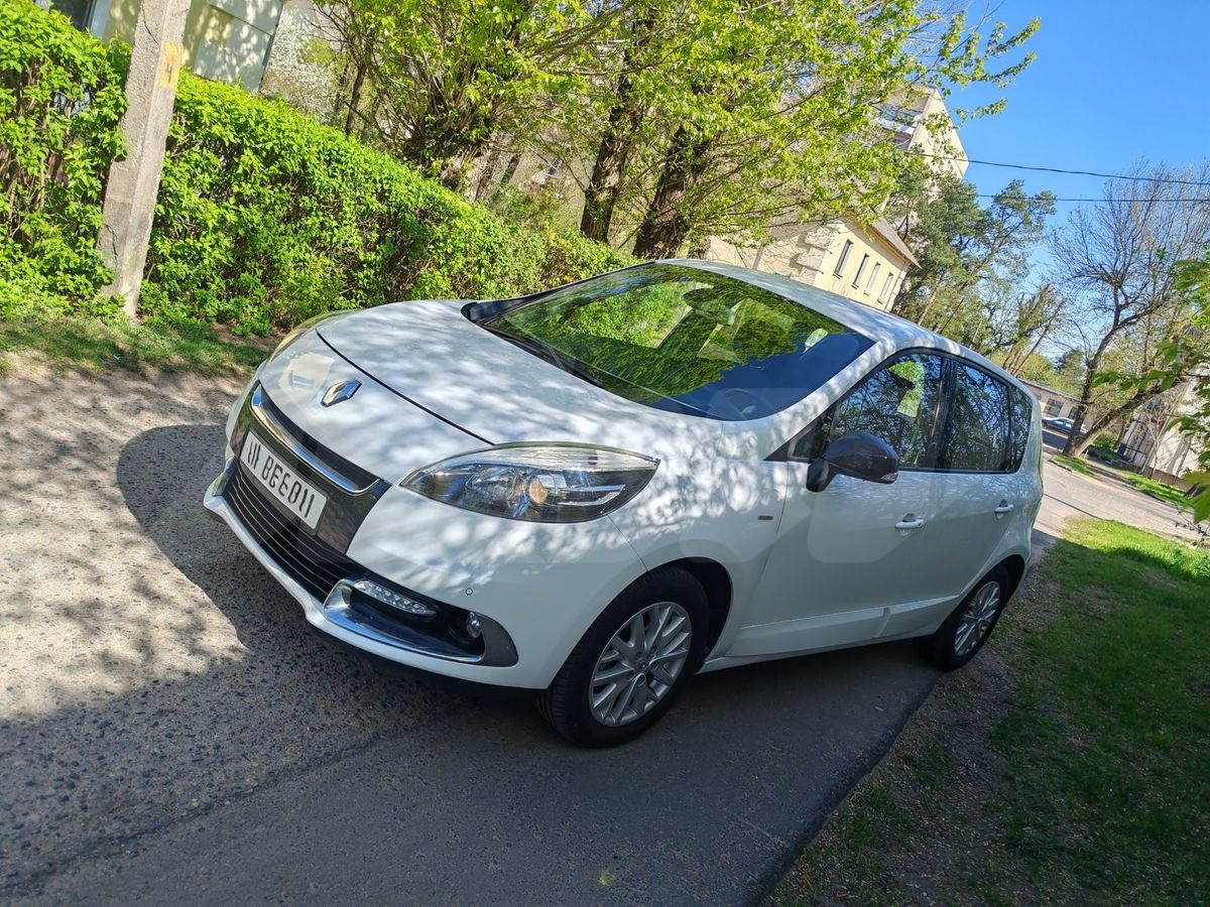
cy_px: 454
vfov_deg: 51.4
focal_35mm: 27
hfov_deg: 65.3
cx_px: 605
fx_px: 944
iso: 50
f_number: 1.95
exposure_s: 1/1200
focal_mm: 5.52
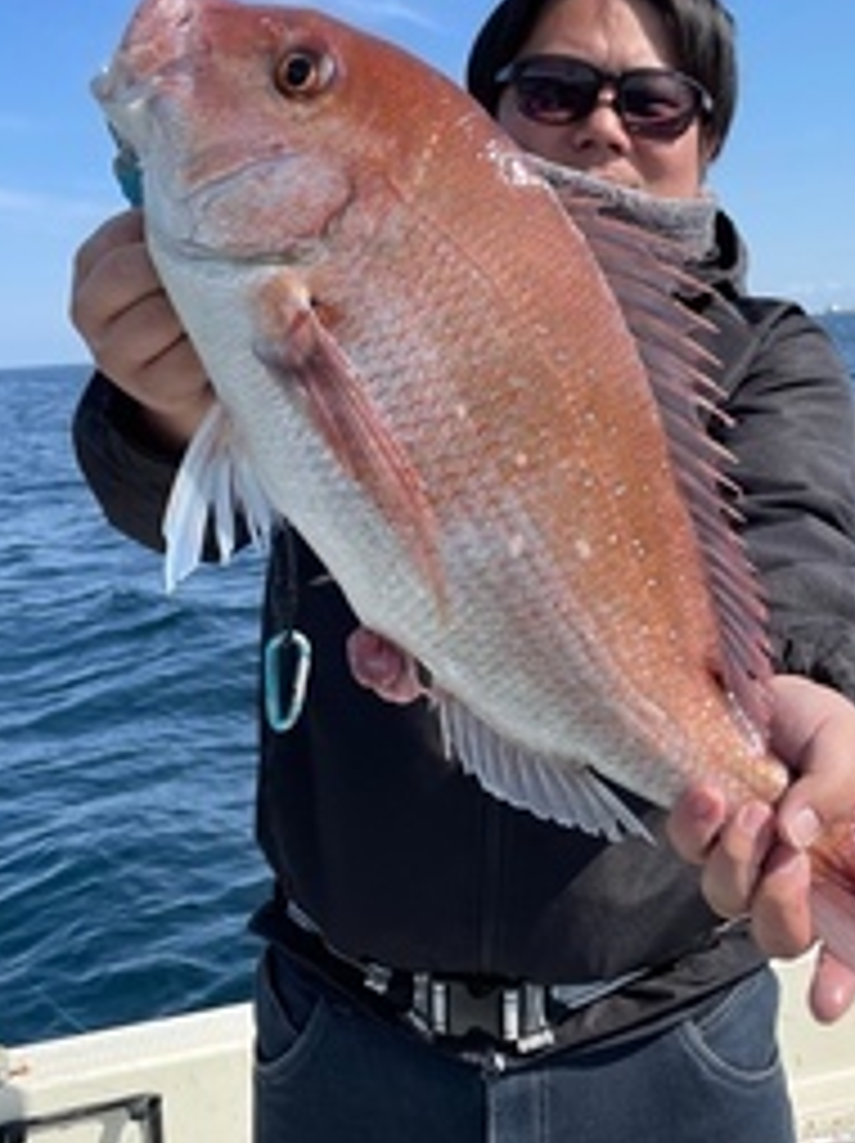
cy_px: 540
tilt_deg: -4.7
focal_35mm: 41
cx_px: 508
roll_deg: +4.1
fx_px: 1353
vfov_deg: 45.8
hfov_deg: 35.0
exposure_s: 1/2882
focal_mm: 4.2
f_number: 1.6
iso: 32
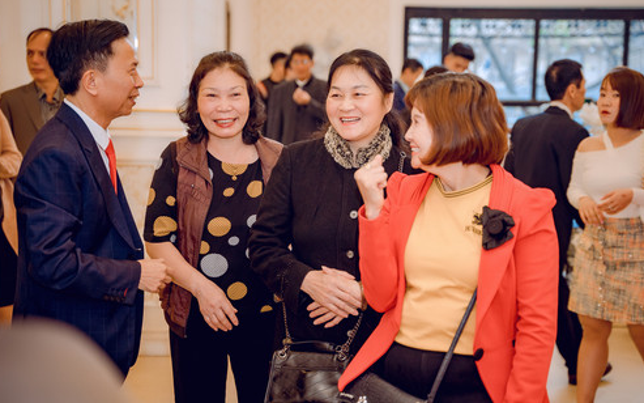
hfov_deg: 32.8
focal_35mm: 62
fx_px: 1095
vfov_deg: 20.8
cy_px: 192
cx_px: 319
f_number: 2.8
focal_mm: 60.4
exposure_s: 1/160
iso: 640
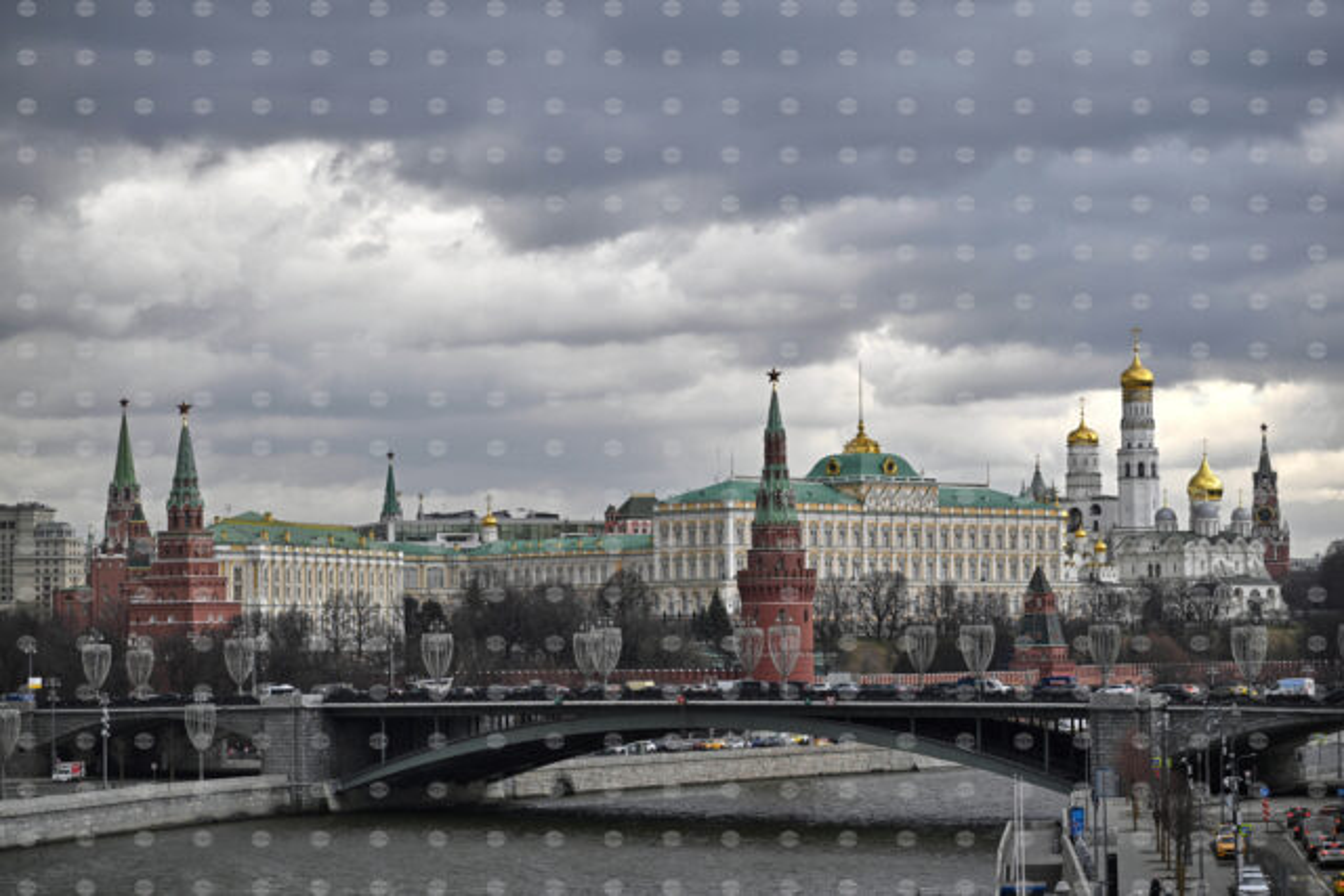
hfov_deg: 21.9
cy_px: 448
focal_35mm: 93
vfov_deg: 14.7
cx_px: 672
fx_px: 3473
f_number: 3.2
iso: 125
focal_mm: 93
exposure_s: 1/500
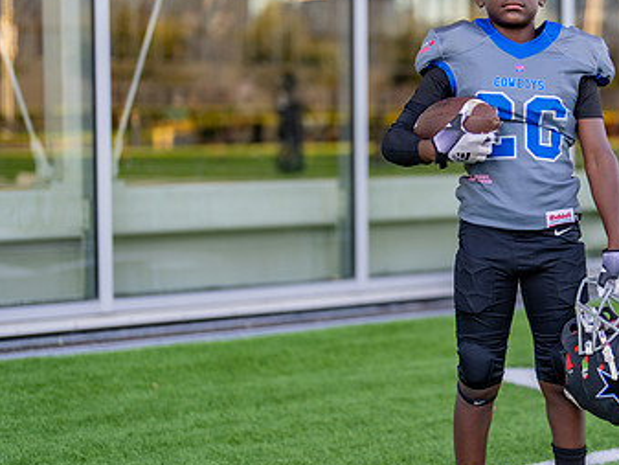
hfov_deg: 21.2
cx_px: 531
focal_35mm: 91
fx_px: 1628
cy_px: 206
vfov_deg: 16.2
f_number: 1.2
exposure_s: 1/500
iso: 100
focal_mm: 50
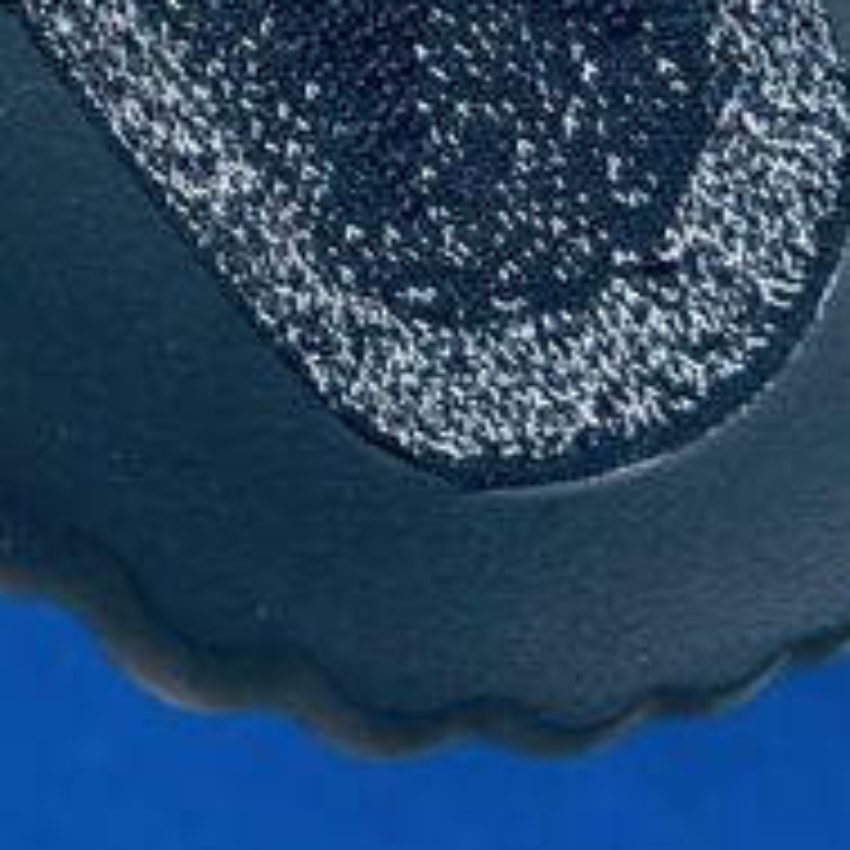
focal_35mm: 210
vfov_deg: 8.1
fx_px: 5834
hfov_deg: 8.3
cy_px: -582
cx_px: -117
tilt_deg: -57.7
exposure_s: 1/50
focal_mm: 6.86
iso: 100
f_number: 1.78
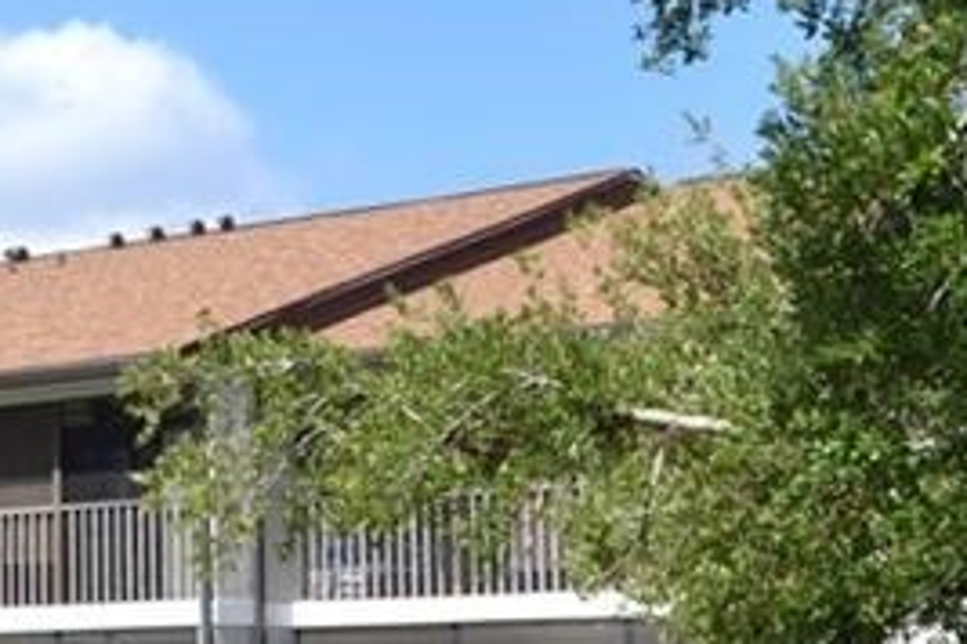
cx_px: -500
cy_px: 445
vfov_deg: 11.9
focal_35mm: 115
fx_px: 3089
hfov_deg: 16.2
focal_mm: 20
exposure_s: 1/250
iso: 100
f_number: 8
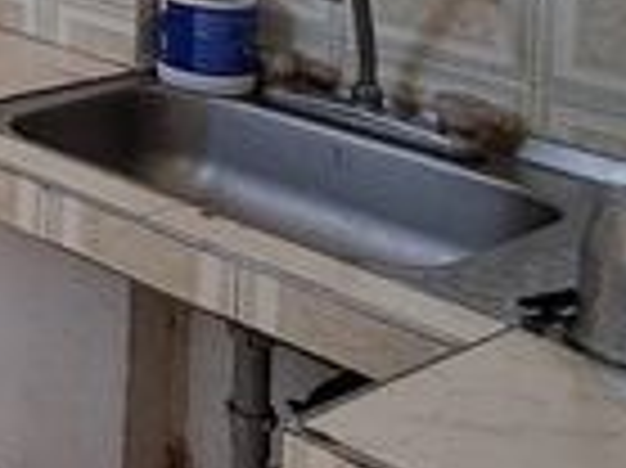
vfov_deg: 16.9
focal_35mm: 77
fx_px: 1391
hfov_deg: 18.1
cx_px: -597
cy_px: -274
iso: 250
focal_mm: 1.64
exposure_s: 1/40
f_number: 2.2
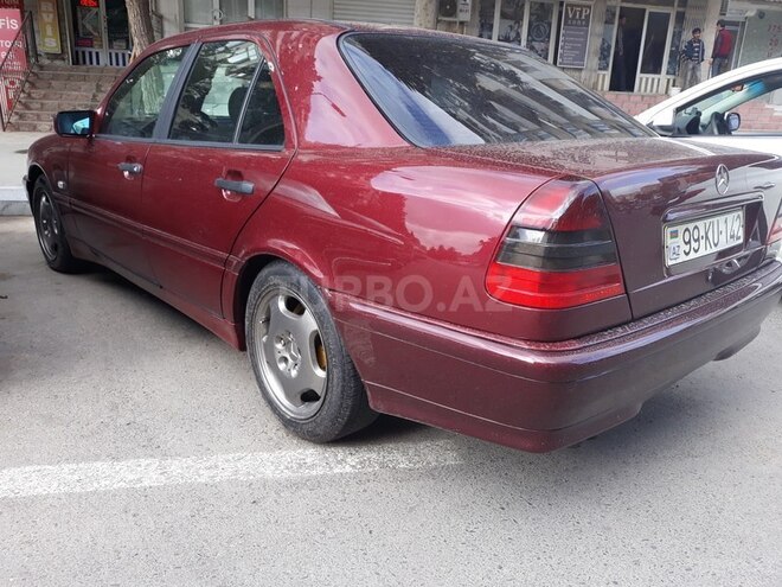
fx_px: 610
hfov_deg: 65.3
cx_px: 391
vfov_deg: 51.4
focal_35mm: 27
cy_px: 294
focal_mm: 3.71
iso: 40
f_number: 1.7
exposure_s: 1/228
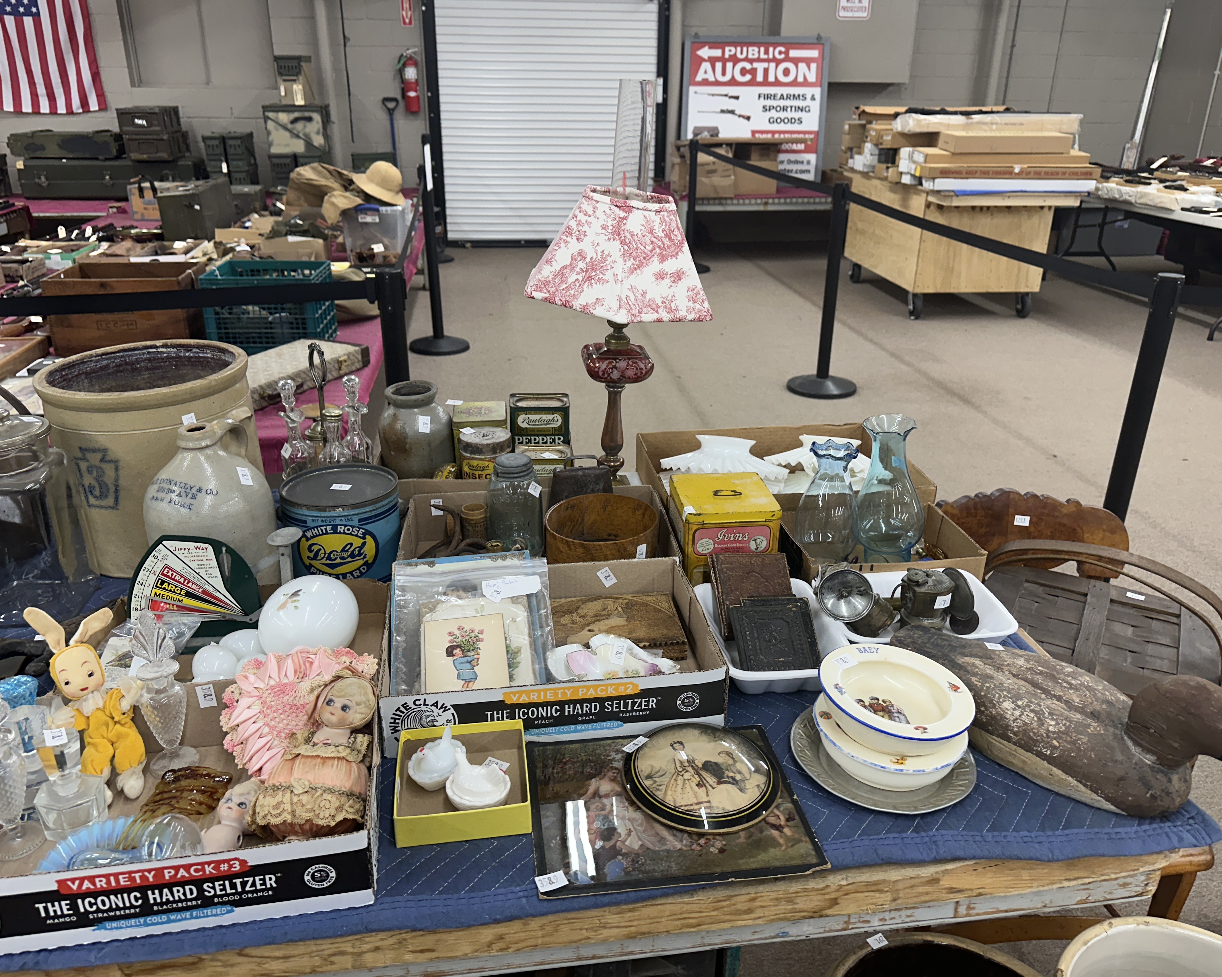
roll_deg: +0.0
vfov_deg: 54.9
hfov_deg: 66.0
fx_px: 940
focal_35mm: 26
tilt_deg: -22.6
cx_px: 612
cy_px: 493
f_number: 1.78
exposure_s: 1/120
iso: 160
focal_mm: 6.86
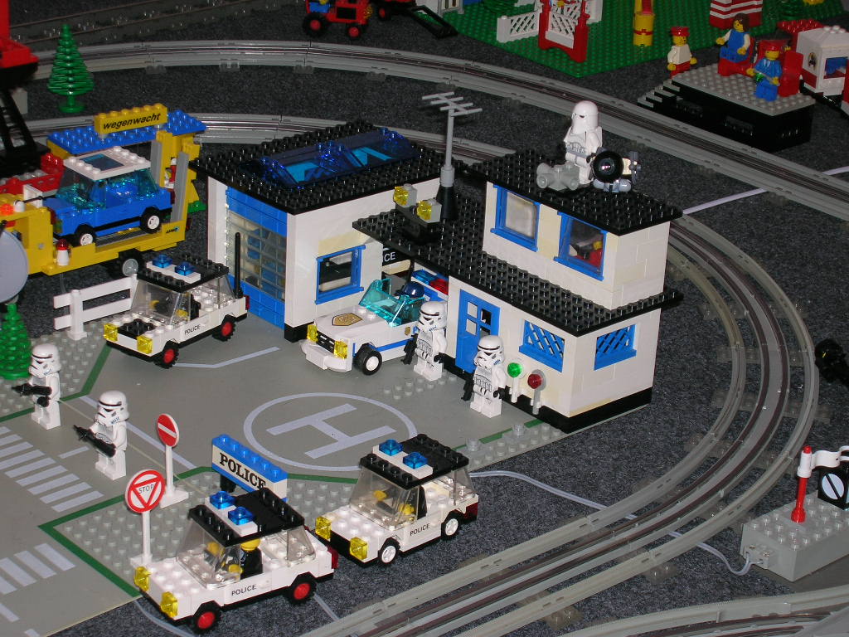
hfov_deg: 22.8
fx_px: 2109
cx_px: 424
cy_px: 318
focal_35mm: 86
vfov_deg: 17.2
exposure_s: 1/60.1
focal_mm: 14.3
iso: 50
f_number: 4.4
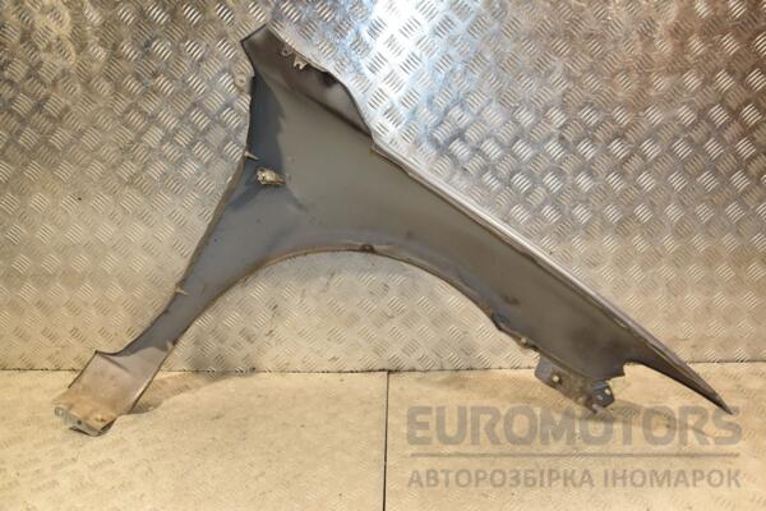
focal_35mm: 32
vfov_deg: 41.7
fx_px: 670
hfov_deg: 59.5
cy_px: 256
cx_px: 383
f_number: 5
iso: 800
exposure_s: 1/200
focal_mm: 21
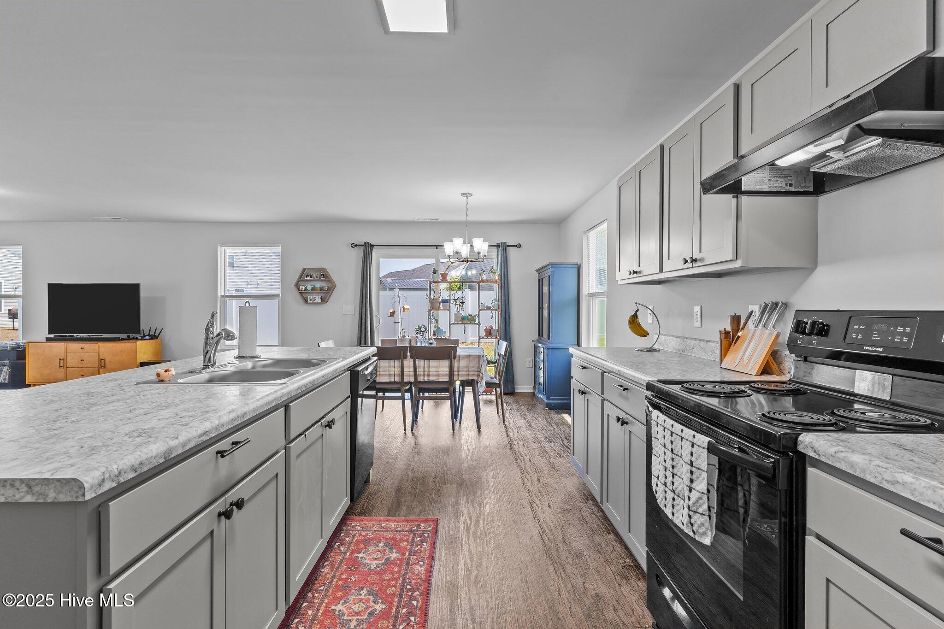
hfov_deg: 93.3
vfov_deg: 70.4
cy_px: 314
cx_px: 472
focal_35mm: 17
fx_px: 446
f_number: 10
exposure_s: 1/1.67
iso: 125
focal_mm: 17
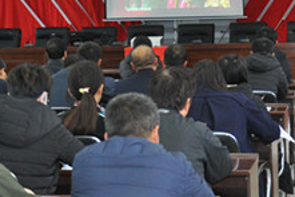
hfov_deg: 16.8
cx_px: 115
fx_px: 999
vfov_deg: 11.2
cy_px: 36
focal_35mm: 122
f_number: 4.2
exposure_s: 1/80
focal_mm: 30
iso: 800
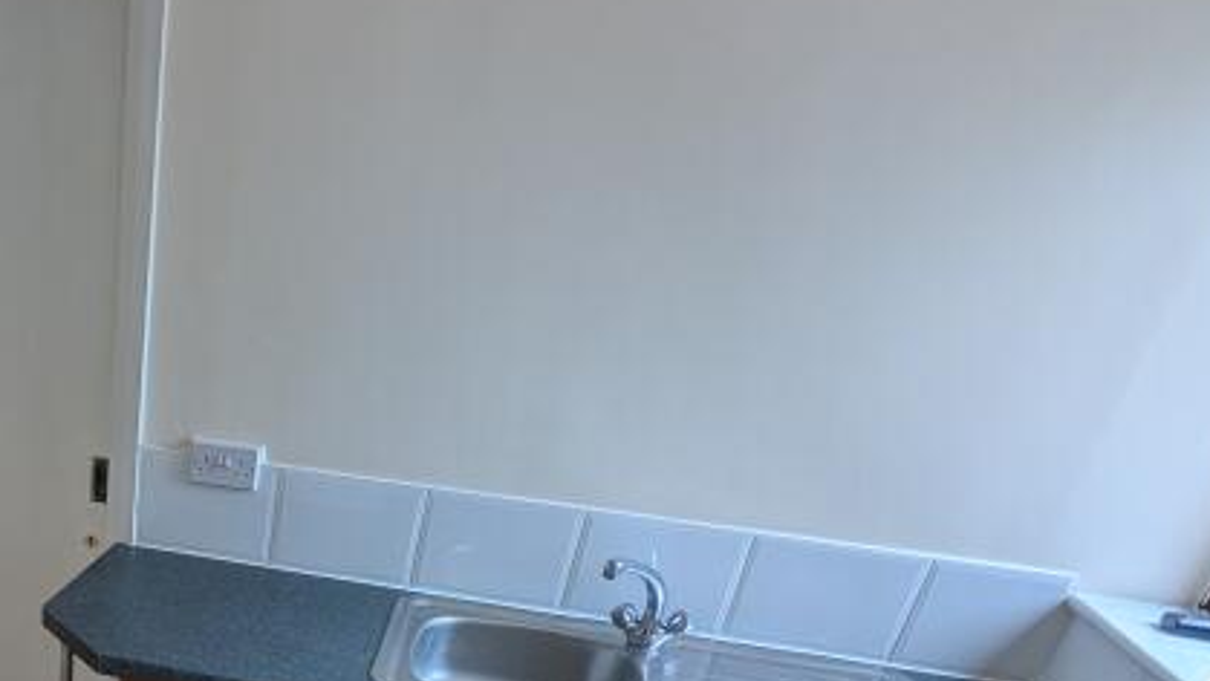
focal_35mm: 32
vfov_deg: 30.5
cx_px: 133
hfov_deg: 53.7
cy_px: 841
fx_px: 1027
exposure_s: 1/132
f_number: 1.7
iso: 51
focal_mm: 2.02
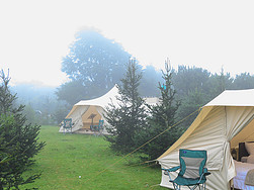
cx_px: 168
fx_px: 359
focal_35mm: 49
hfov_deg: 38.5
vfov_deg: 29.6
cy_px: 99
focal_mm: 14
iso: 250
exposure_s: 1/160
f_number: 4
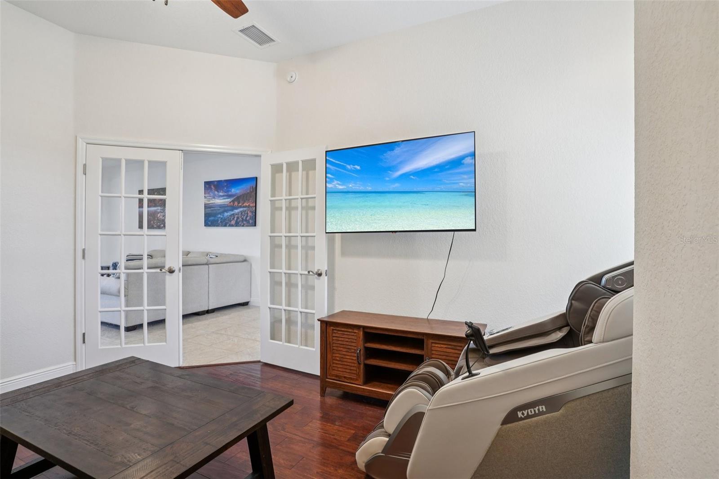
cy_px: 240
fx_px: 339
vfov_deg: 70.4
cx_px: 360
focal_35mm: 17
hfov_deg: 93.3
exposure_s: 1/4
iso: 400
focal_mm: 17
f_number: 9
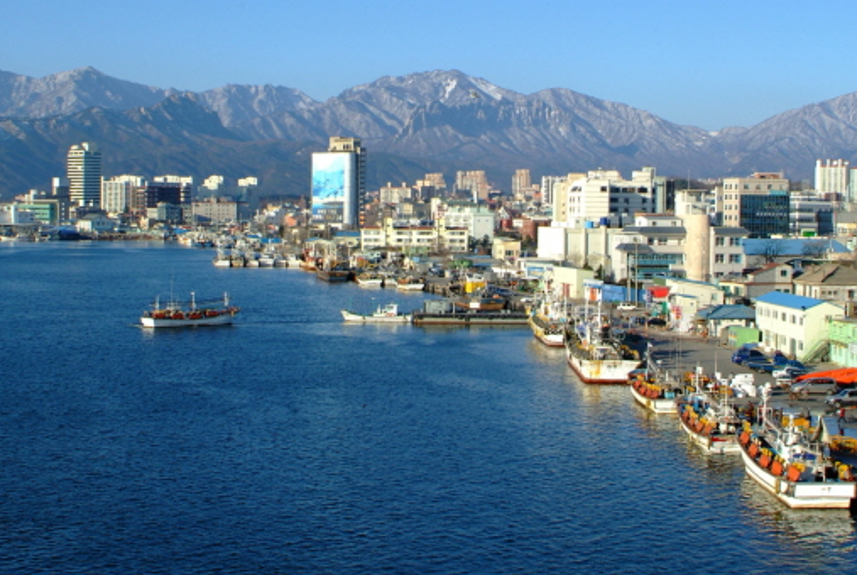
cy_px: 238
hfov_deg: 34.3
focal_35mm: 58
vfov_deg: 23.4
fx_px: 1383
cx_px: 502
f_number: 8
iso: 200
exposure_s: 1/250
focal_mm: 28
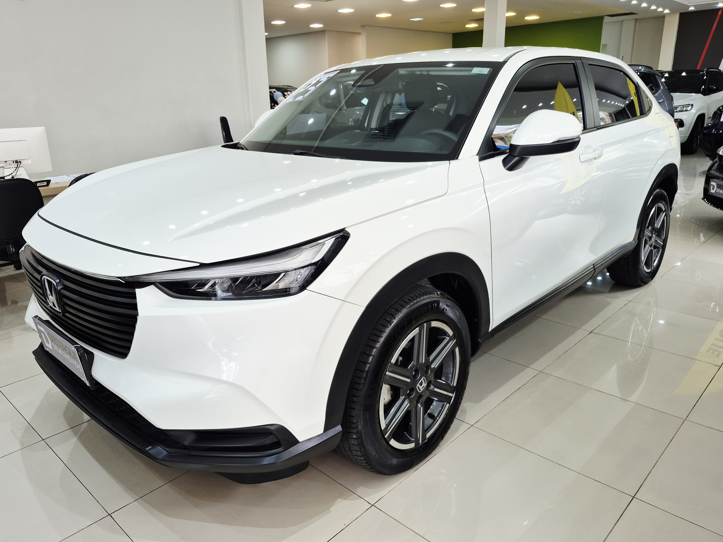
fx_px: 522
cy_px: 265
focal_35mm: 25
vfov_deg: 54.9
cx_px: 352
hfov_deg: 69.4
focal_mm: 5.4
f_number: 1.8
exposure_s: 1/120
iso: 80
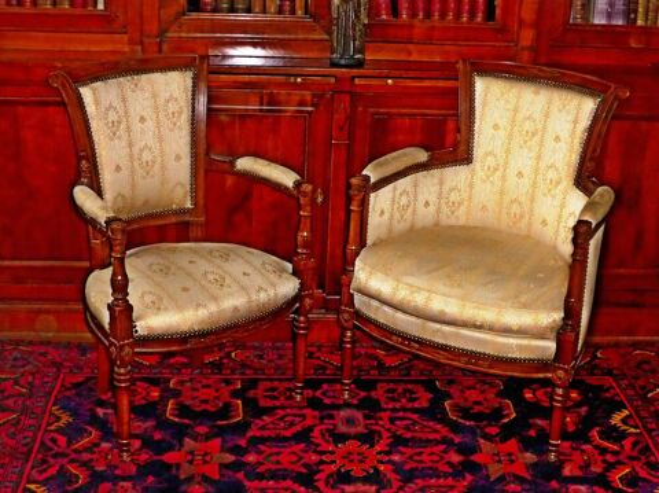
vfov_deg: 27.0
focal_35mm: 54
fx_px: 1027
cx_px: 330
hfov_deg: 35.6
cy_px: 246
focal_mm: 9.7
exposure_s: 1/60
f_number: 4.6
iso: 800
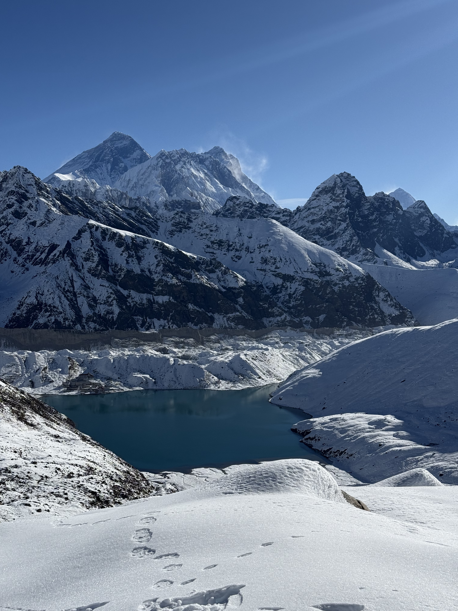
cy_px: 306
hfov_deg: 30.3
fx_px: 847
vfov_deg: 39.7
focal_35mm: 48
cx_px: 229
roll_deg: +0.0
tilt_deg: -2.9
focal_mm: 6.76
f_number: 1.78
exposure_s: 1/11364
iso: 50
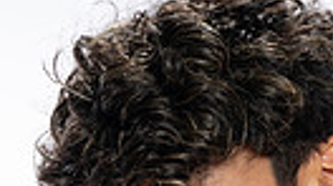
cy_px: 523
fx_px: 1509
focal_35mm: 171
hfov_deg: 12.6
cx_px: 235
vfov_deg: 6.5
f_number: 9
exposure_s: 1/250
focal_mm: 48
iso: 1250
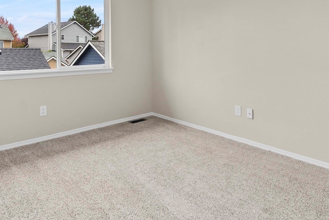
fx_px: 219
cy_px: 62
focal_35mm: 24
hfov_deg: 73.7
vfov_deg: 51.5
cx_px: 158
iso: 80
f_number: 7.1
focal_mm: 13
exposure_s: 1/100
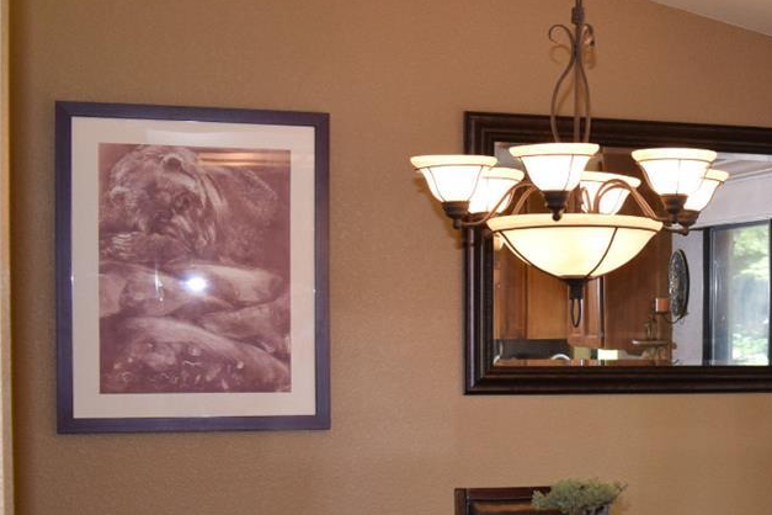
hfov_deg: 23.7
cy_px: 384
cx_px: 901
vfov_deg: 17.2
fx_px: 1694
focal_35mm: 79
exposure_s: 1/100
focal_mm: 22
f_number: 5
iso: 800
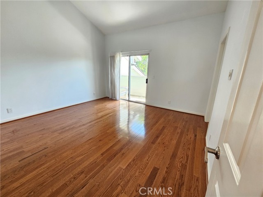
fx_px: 99
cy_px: 98
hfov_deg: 106.2
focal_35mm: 13
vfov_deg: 89.9
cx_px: 132
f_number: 2.2
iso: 200
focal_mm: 2.2
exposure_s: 1/60
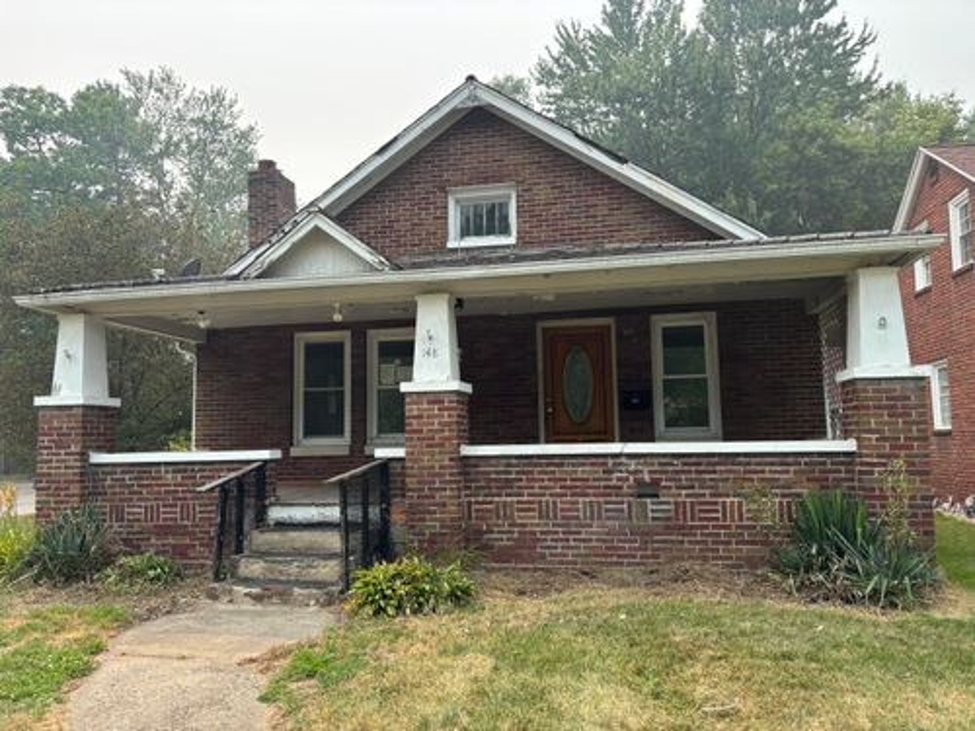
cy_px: 366
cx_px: 488
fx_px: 732
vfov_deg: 53.1
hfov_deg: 67.3
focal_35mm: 26
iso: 50
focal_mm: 5.96
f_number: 1.6
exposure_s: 1/1007
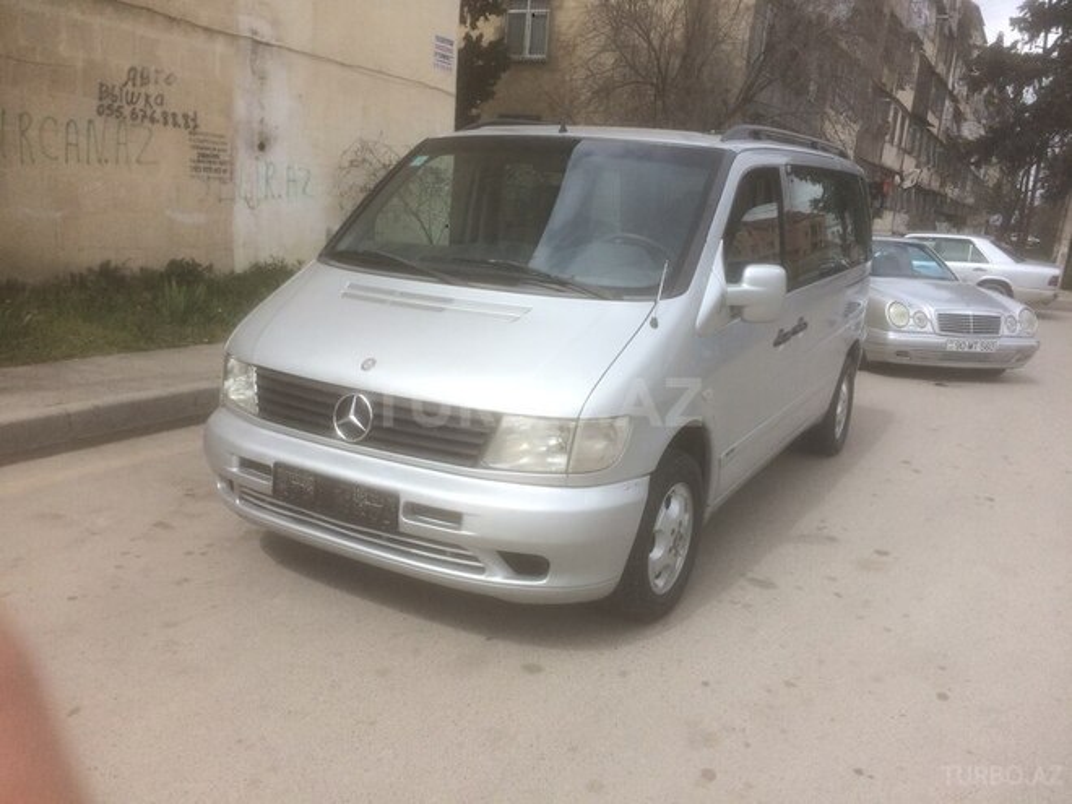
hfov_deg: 61.7
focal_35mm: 29
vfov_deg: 48.2
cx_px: 536
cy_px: 402
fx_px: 898
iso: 32
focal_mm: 4.15
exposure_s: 1/1953
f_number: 2.2
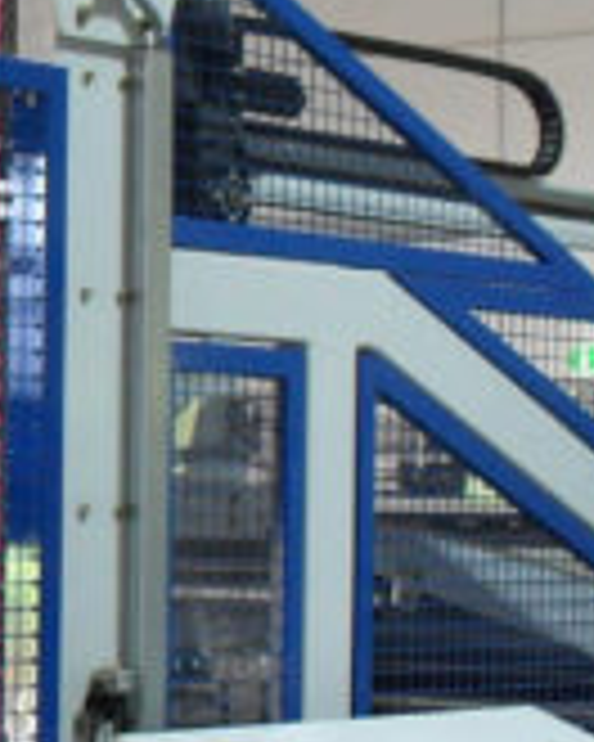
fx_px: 2967
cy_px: 486
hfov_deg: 11.1
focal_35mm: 135
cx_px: -252
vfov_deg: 14.2
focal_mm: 6.3
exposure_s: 1/30
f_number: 3.2
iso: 200
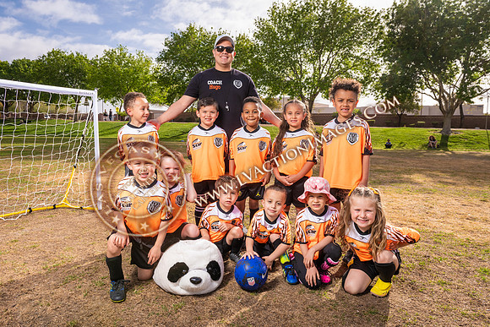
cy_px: 164
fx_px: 327
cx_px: 245
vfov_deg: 53.2
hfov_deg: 73.7
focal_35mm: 24
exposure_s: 1/250
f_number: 8
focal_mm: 24
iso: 160
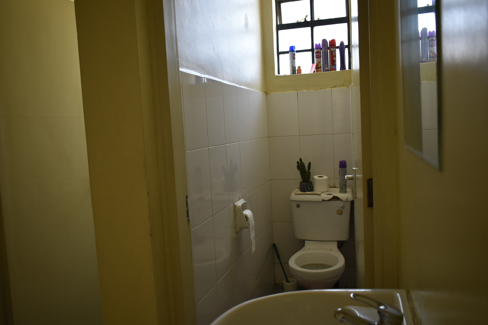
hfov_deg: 61.9
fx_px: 407
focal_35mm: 30
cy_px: 162
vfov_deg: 43.6
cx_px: 244
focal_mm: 20
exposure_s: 1/60
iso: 400
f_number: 4
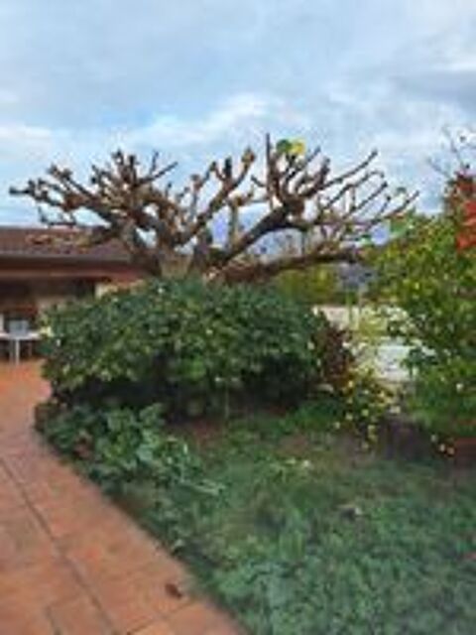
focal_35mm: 23
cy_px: 318
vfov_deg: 73.9
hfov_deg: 58.9
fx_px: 422
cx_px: 238
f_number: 1.8
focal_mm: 5.54
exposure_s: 1/1233
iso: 40
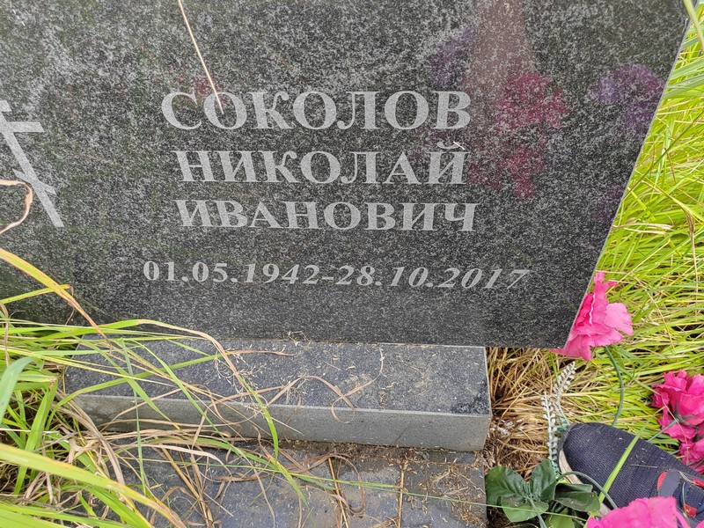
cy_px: 264
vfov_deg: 51.4
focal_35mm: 27
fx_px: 549
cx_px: 352
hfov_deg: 65.3
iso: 100
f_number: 1.9
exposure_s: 1/170
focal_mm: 5.52
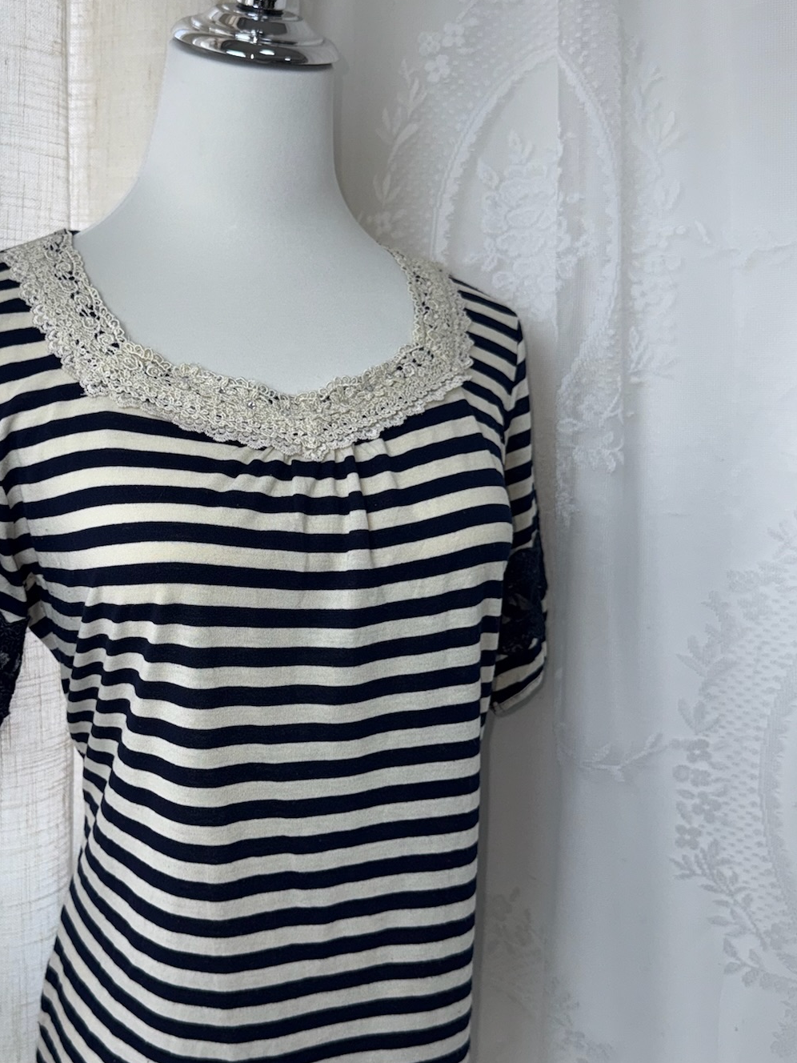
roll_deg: -1.9
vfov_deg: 50.1
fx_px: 1136
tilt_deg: -7.9
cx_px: 240
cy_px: 555
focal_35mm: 37
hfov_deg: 38.1
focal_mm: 6.76
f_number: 1.78
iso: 80
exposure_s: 1/344
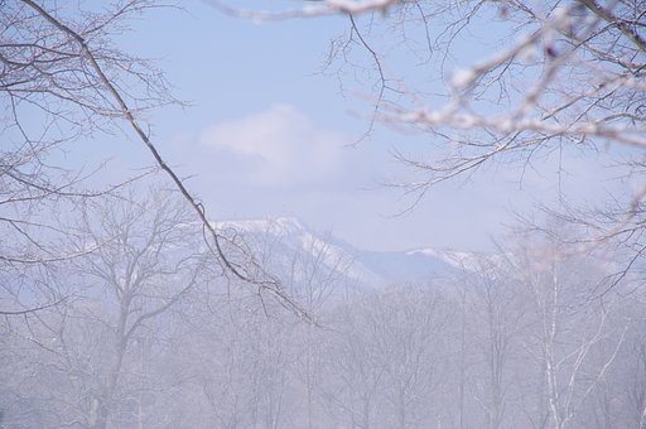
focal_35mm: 200
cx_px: 323
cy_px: 214
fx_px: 3575
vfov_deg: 6.9
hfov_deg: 10.3
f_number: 9
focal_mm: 133
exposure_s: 1/200
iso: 100
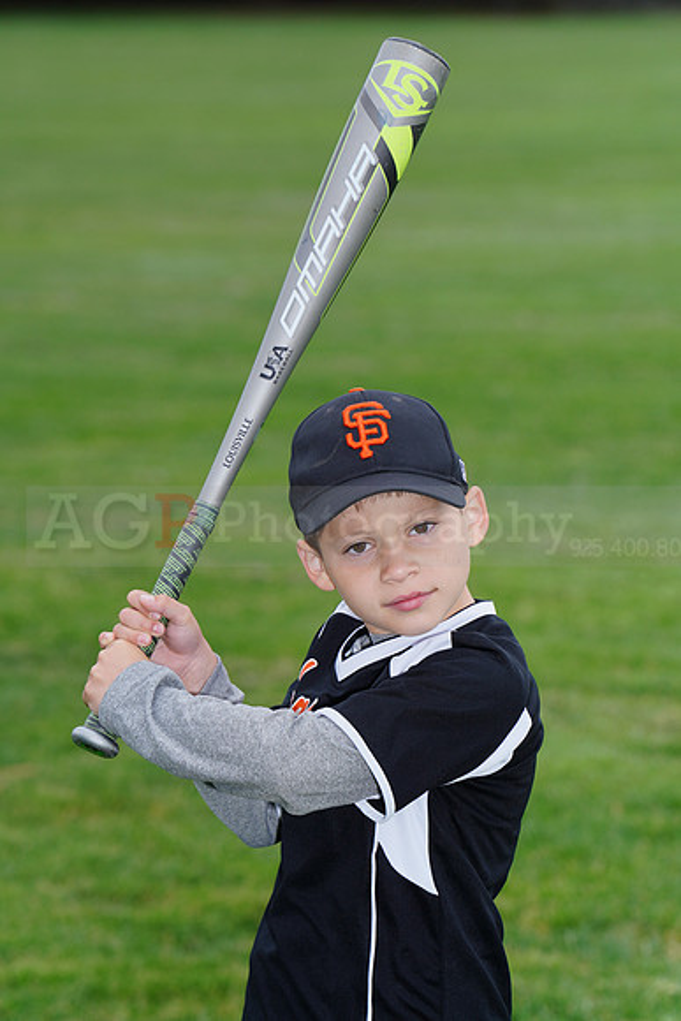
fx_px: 5671
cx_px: 340
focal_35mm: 200
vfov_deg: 10.3
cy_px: 510
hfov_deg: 6.9
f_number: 8
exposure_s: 1/200
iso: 200
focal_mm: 200
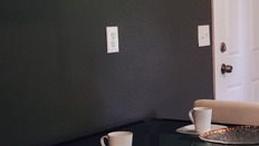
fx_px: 598
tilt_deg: -5.5
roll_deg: -0.1
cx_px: 279
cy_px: 81
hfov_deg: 23.1
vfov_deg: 13.9
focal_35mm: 87
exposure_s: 1/30
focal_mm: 4.15
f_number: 2.2
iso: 100
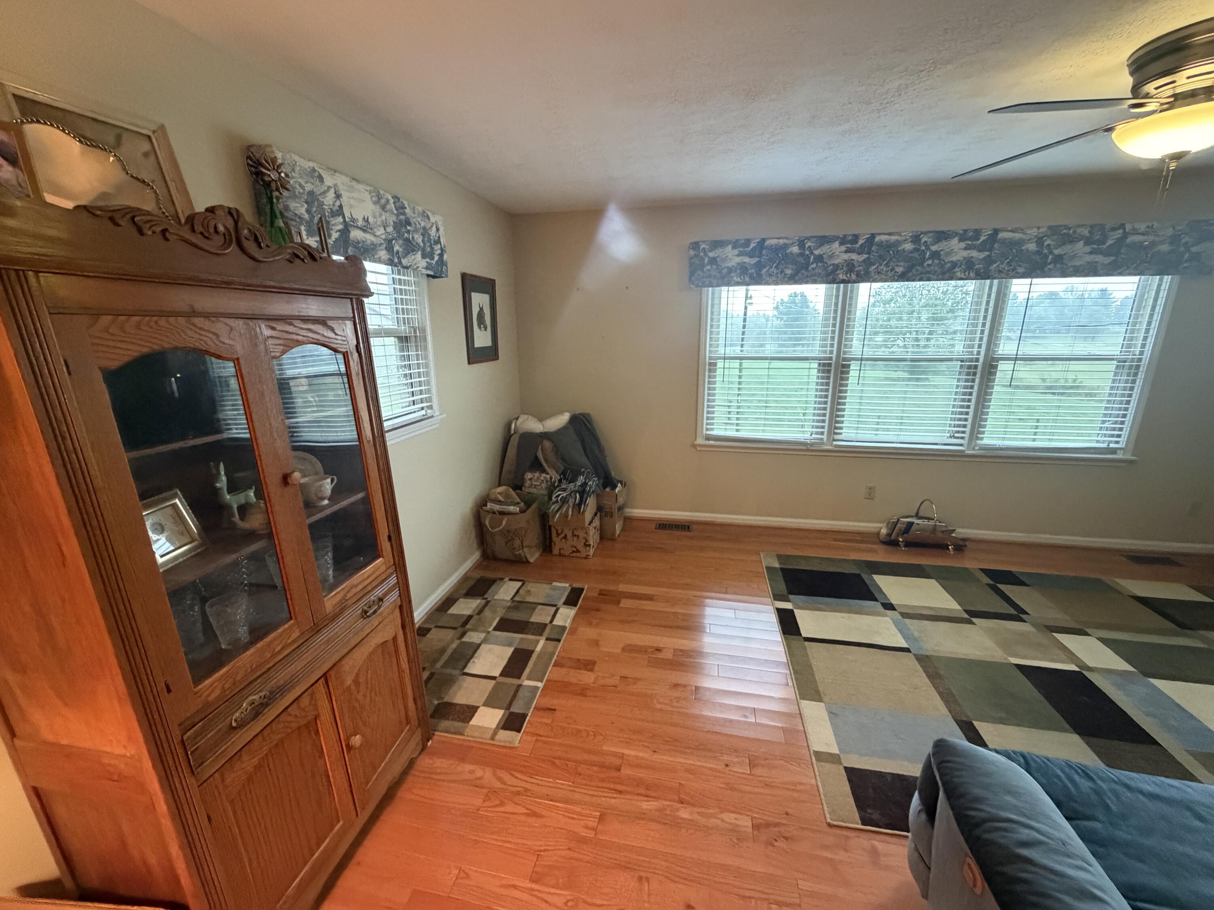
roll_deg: +0.2
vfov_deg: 85.7
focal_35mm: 14
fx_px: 491
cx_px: 607
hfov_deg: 102.1
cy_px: 455
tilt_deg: -14.5
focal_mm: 2.22
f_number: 2.2
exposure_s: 1/60
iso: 640
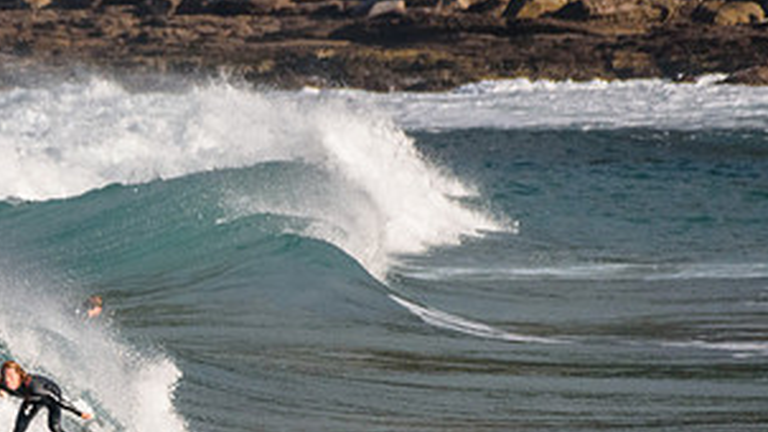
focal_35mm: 1510
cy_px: 436
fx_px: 30756
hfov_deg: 1.4
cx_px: 66
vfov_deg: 0.8
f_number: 5.6
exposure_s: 1/2000
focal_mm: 500
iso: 1400
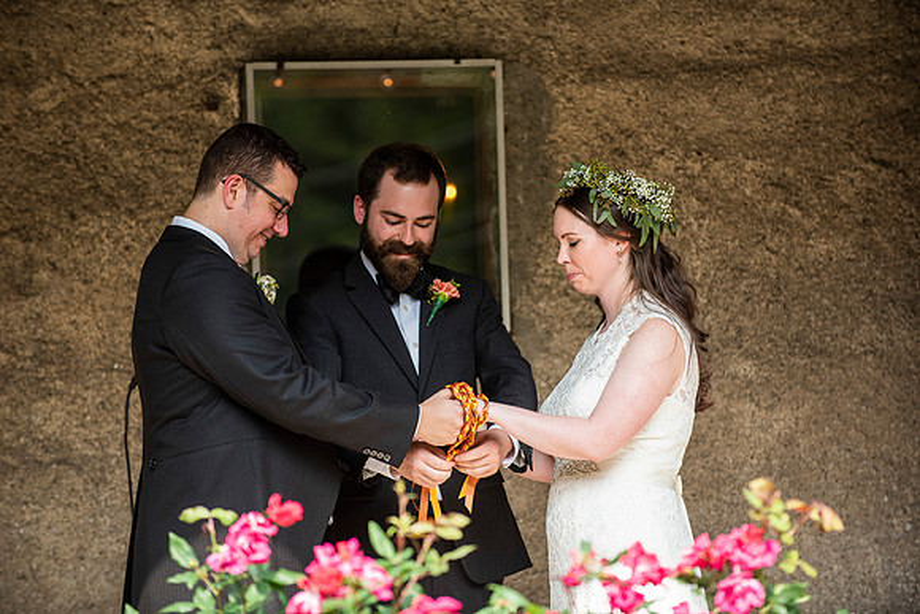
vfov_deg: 6.9
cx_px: 460
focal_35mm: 200
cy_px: 307
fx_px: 5112
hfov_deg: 10.3
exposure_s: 1/800
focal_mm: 200
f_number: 3.5
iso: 400
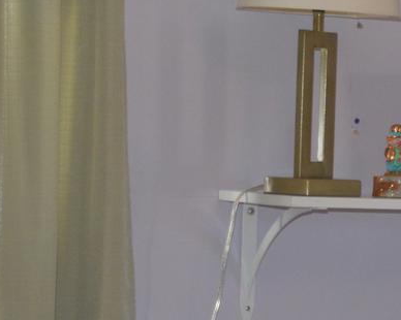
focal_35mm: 193
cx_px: 748
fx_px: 2289
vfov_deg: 8.0
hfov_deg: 9.5
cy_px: 287
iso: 500
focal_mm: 26
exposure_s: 1/60
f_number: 4.2
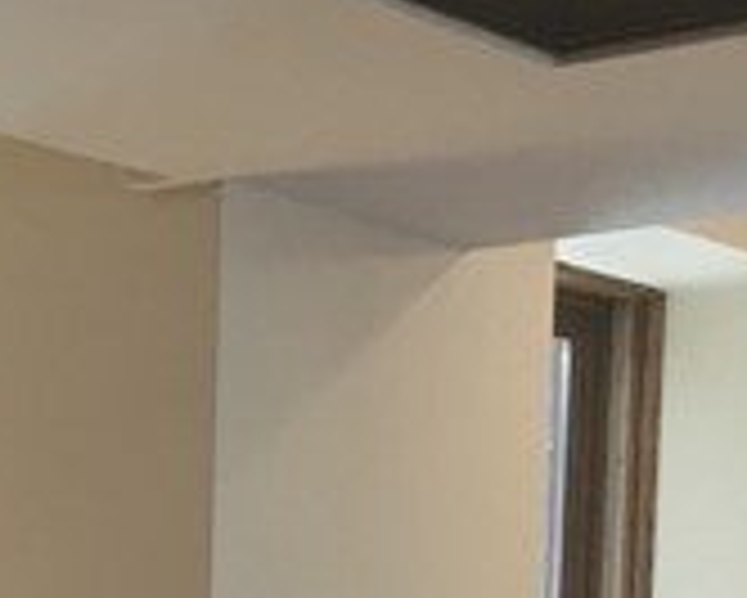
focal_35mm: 175
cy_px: 1281
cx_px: -346
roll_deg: -0.4
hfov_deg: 10.7
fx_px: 3871
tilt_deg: -3.4
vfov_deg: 8.3
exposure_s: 1/30
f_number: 2.2
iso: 25
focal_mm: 4.15
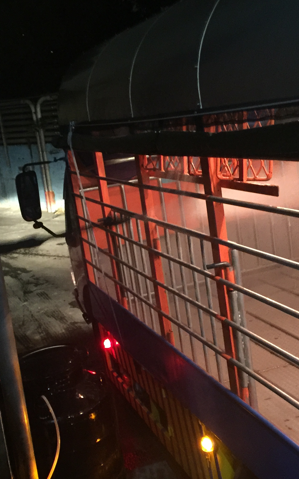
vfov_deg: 39.5
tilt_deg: -13.5
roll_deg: +5.9
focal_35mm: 51
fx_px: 665
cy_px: 258
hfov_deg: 25.3
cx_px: 160
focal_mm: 4.15
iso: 160
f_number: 2.2
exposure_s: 1/4
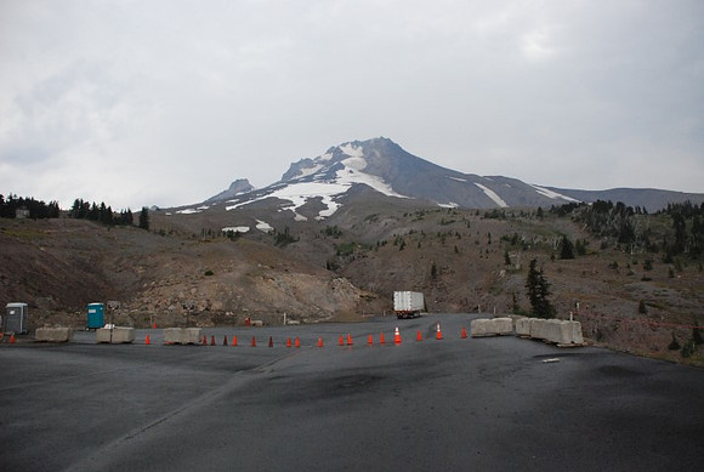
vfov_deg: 48.1
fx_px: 529
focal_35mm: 27
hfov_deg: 67.3
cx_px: 352
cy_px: 236
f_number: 4
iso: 1600
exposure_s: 1/4000
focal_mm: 18
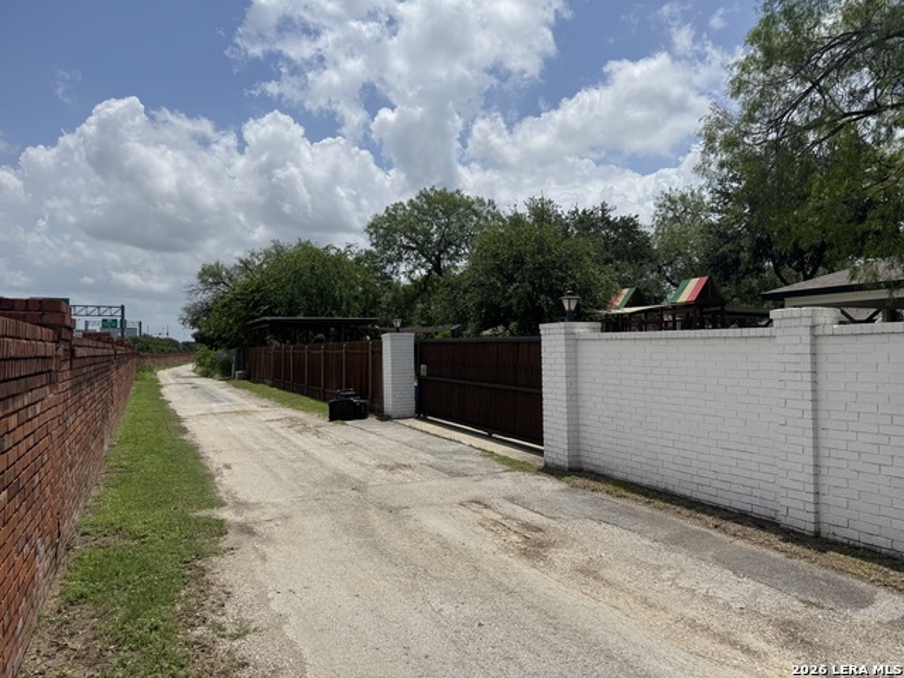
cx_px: 452
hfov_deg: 71.6
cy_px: 339
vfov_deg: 56.8
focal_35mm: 24
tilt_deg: +2.4
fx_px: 627
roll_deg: -0.6
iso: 80
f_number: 1.78
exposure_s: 1/12346
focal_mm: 6.76
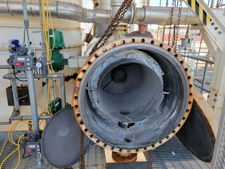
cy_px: 84
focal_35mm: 27
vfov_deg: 51.4
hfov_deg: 65.3
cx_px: 116
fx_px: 176
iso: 40
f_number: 1.8
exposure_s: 1/159
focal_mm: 5.4
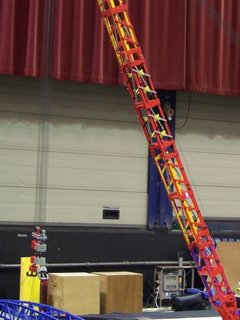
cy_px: 107
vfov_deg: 20.8
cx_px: 185
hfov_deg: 15.6
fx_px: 869
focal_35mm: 94
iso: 80
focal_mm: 8.5
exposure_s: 1/2
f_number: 3
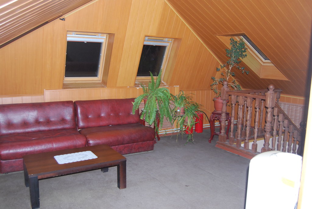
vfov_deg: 43.8
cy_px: 104
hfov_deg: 61.8
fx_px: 260
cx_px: 156
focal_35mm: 30
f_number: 3.8
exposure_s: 1/60
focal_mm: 20
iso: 500
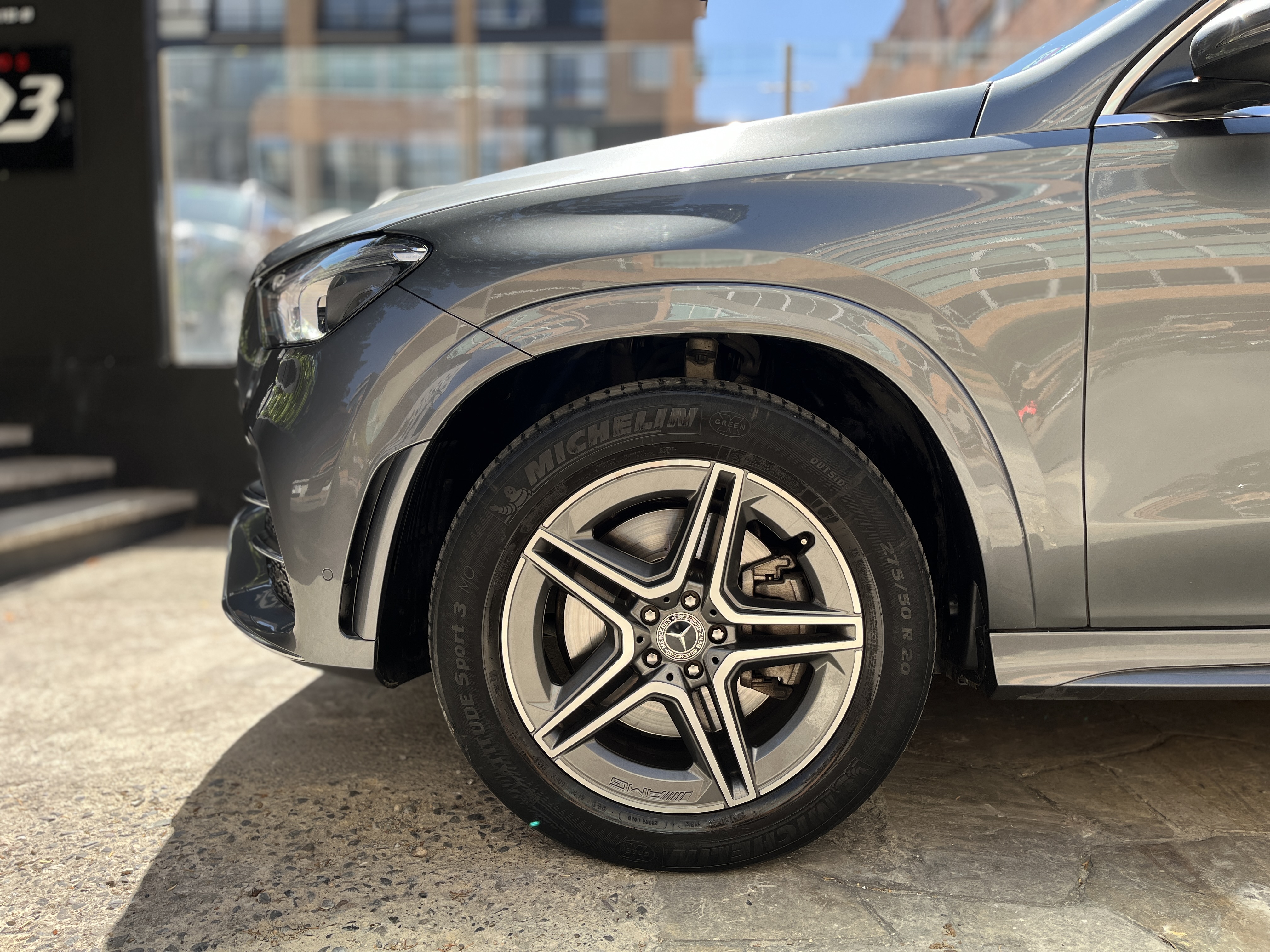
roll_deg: -0.4
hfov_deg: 67.3
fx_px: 954
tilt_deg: -4.6
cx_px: 635
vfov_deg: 53.1
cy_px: 476
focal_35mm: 26
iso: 50
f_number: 1.6
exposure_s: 1/676
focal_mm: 5.1
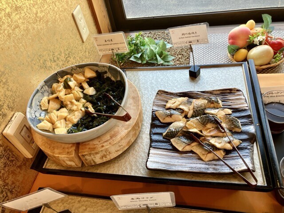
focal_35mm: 28
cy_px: 106
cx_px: 142
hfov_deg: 63.4
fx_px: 230
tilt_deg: -46.2
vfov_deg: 49.7
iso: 64
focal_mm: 3.99
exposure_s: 1/120
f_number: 1.8
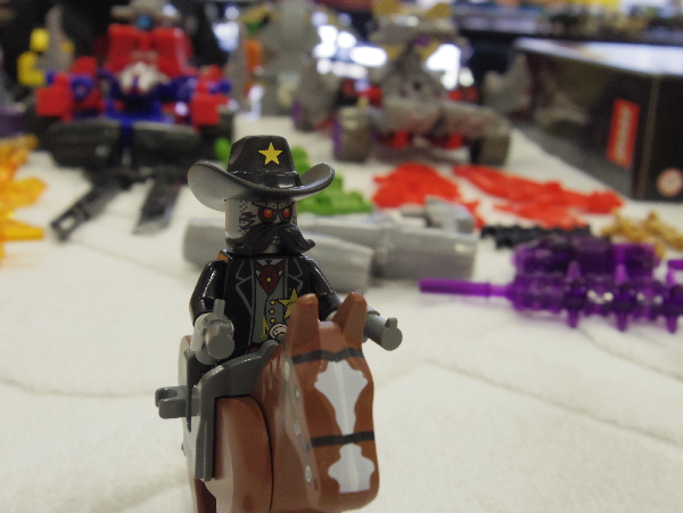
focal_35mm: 46
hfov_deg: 41.2
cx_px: 342
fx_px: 908
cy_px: 256
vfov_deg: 31.5
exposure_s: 1/60
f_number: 4.5
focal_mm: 8.3
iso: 640
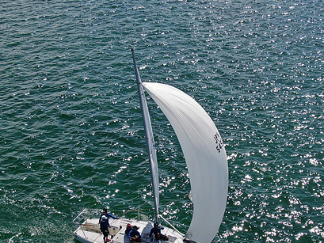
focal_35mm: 68
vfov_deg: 21.5
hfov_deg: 28.4
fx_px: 637
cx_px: 216
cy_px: 161
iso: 100
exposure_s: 1/1250
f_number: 3.8
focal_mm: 8.6
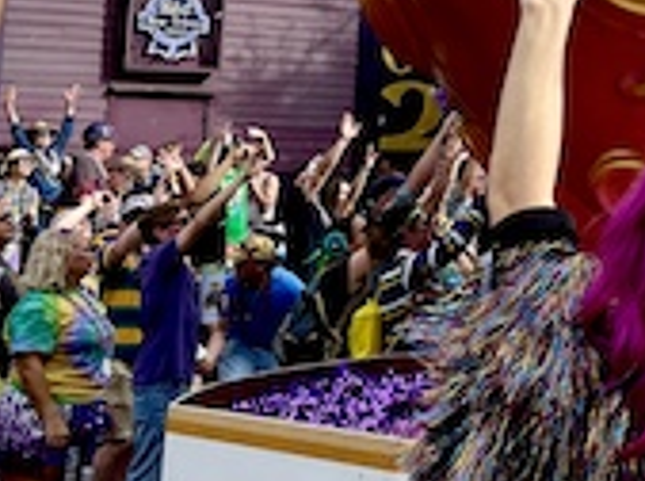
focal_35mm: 89
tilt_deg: +8.3
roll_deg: -1.4
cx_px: 905
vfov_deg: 15.8
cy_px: -111
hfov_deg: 19.7
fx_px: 1655
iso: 32
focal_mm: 5.1
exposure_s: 1/3788
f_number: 1.6
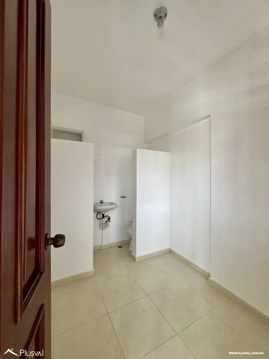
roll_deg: -0.5
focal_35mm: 14
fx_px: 145
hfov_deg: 85.7
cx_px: 134
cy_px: 180
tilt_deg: -0.2
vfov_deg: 102.1
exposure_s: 1/60
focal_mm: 2.22
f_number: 2.2
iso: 400
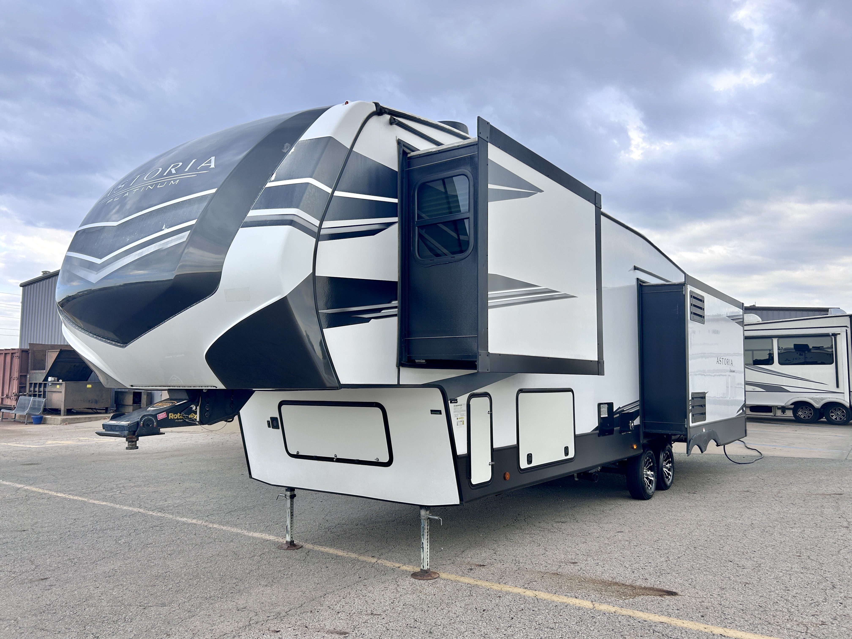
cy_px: 320
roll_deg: +0.1
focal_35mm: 26
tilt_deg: +5.9
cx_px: 426
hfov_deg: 67.3
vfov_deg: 53.1
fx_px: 640
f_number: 1.5
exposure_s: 1/1000
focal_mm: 5.7
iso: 50
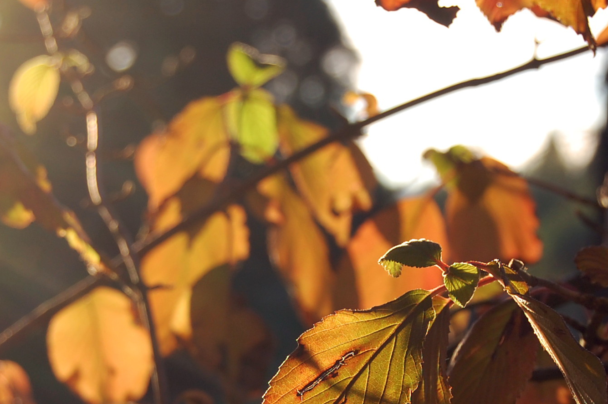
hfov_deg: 13.5
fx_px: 2566
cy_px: 360
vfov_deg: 9.0
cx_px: 349
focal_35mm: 152
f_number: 6.3
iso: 200
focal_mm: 45
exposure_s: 1/160
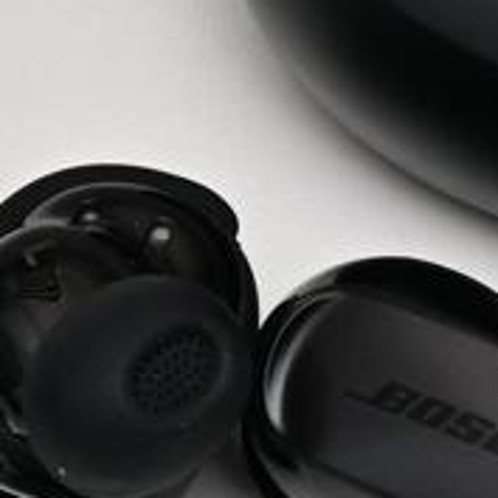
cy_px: -98
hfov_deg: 2.9
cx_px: 495
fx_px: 9975
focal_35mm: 613
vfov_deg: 2.9
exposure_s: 1/200
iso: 200
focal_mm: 71
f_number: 8
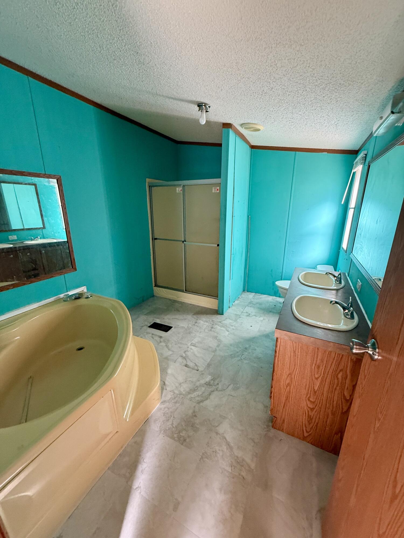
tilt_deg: -16.2
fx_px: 218
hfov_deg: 85.7
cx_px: 202
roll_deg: +0.0
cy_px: 269
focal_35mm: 14
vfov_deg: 102.1
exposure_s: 1/60
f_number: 2.2
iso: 400
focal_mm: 2.22
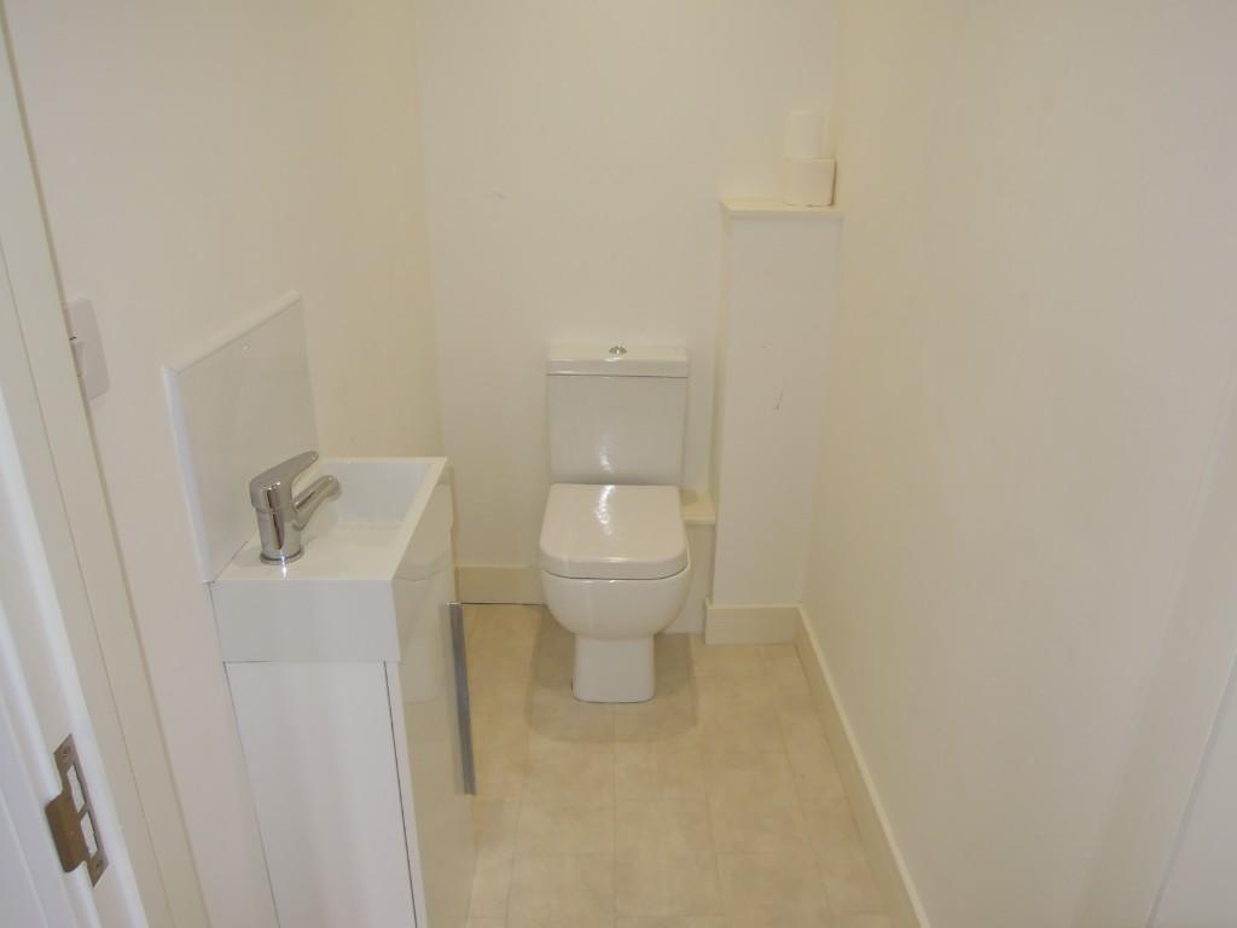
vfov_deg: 56.8
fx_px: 858
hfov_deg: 71.6
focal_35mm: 24
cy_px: 464
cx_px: 618
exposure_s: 1/60
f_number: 2.8
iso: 160
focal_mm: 4.3
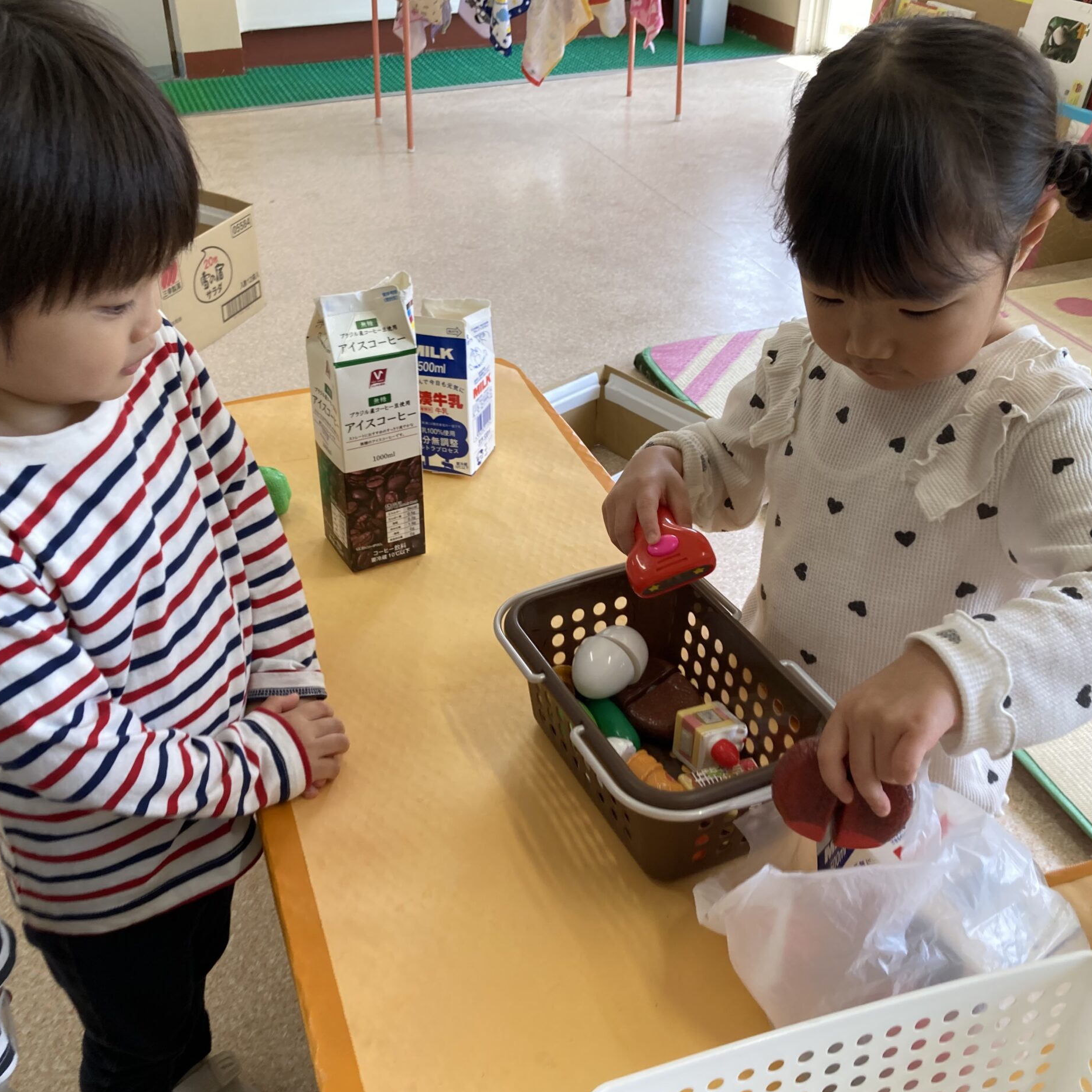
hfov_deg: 48.4
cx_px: 500
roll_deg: +2.3
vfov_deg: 48.5
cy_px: 544
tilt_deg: -35.3
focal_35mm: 34
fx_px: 1213
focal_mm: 3.99
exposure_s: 1/120
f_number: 1.8
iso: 50
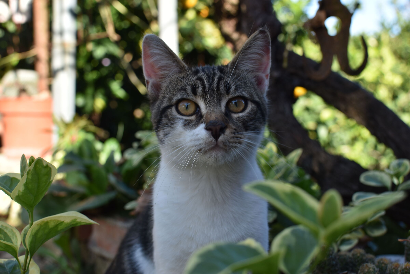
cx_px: 205
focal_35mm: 52
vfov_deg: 25.8
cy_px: 137
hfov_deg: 37.9
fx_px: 598
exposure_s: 1/160
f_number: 5.6
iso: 100
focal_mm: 35
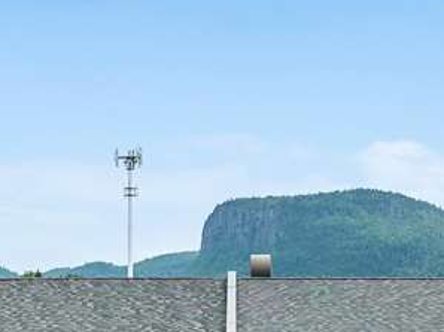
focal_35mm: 121
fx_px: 1551
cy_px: 608
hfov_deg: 15.5
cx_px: -124
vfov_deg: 11.3
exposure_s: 1/200
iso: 100
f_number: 2.8
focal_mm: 12.29
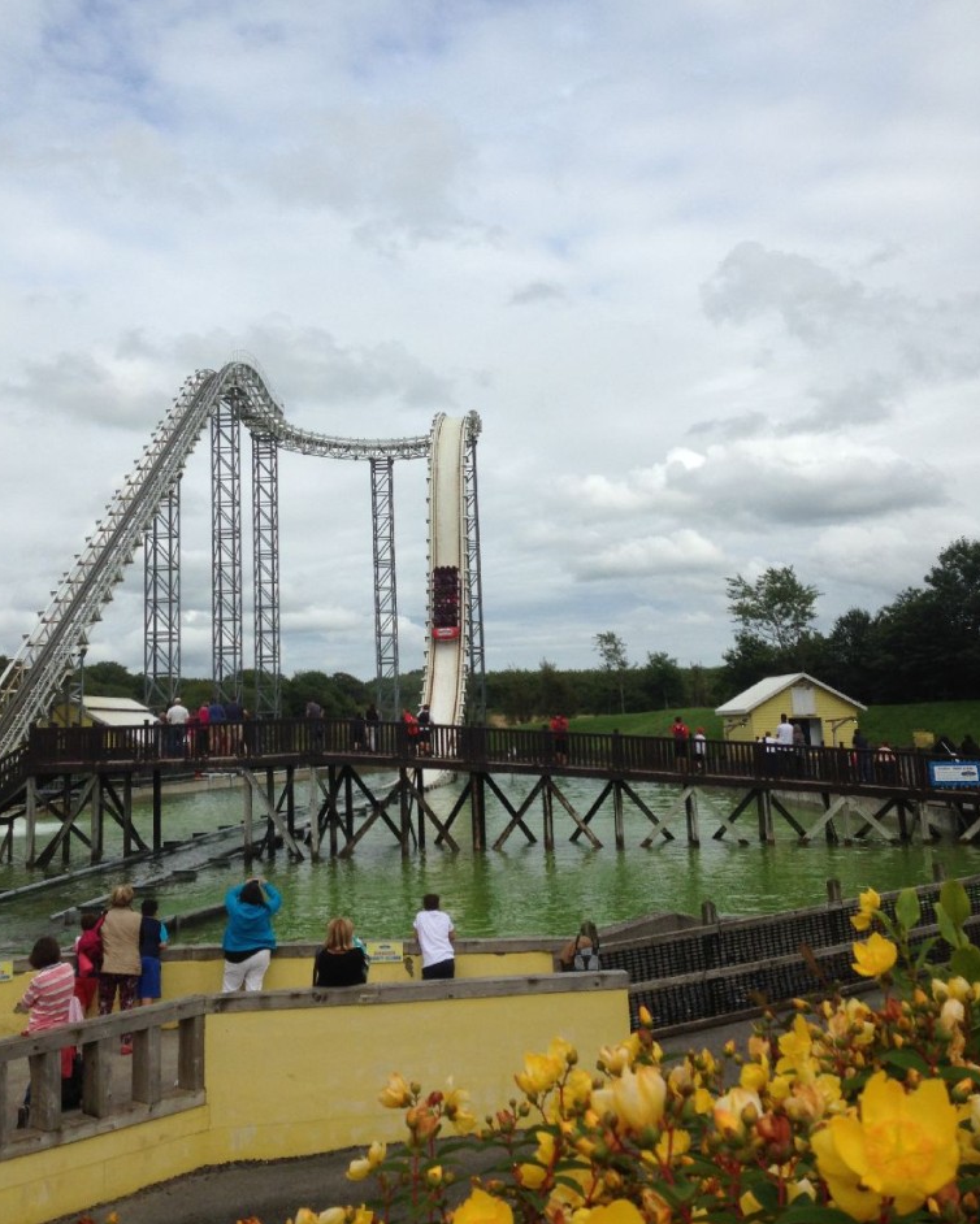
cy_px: 561
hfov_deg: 42.2
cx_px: 486
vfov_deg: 51.5
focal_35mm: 35
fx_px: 1269
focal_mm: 4.12
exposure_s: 1/2169
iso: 50
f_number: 2.4
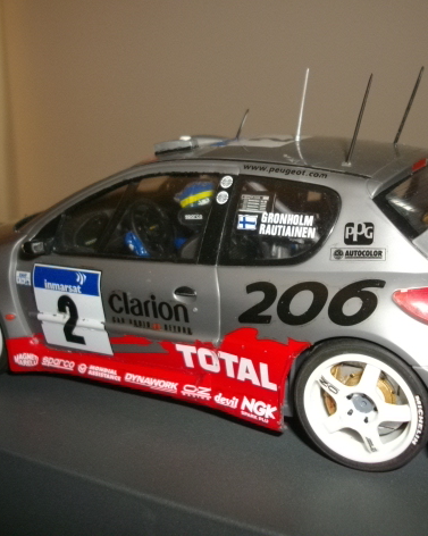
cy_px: 265
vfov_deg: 38.1
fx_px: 777
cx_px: 255
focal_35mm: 49
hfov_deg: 30.7
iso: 200
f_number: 2.8
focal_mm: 6.2
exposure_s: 1/50
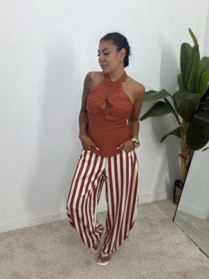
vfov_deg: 60.0
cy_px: 140
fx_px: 242
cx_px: 104
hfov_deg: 46.8
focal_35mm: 30
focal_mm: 2.71
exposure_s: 1/114
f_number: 1.9
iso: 80
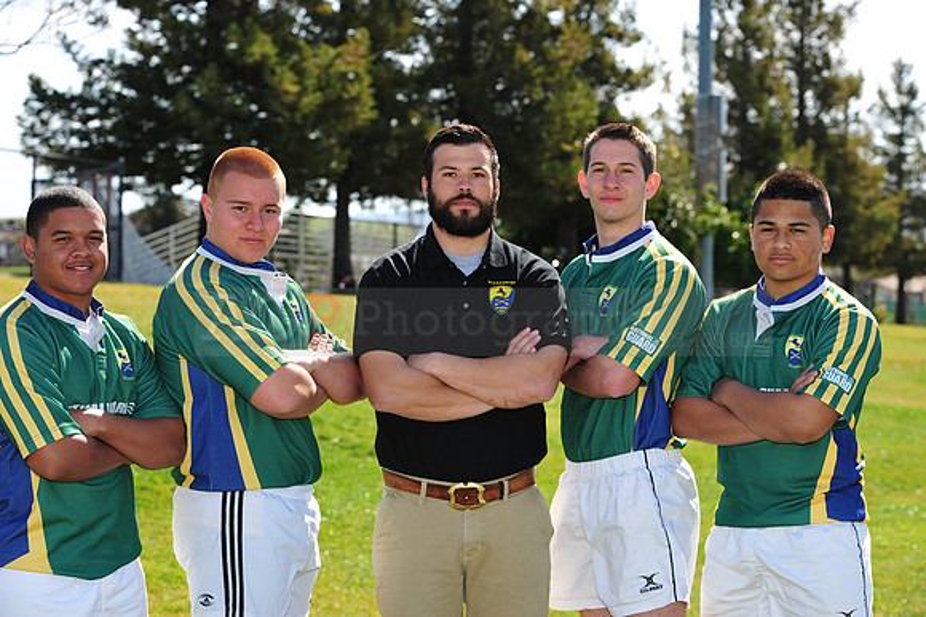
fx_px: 2879
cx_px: 463
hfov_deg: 18.3
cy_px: 308
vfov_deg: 12.2
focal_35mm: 112
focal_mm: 112
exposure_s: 1/250
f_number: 7.1
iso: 200
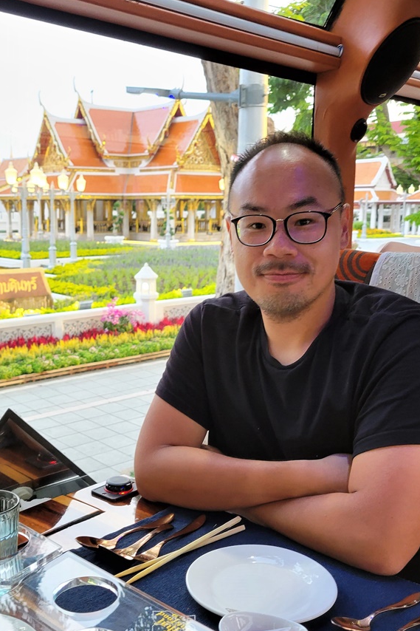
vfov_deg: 50.7
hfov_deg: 34.6
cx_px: 128
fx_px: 665
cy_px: 324
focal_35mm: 38
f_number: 1.8
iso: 200
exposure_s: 1/50
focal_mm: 5.4
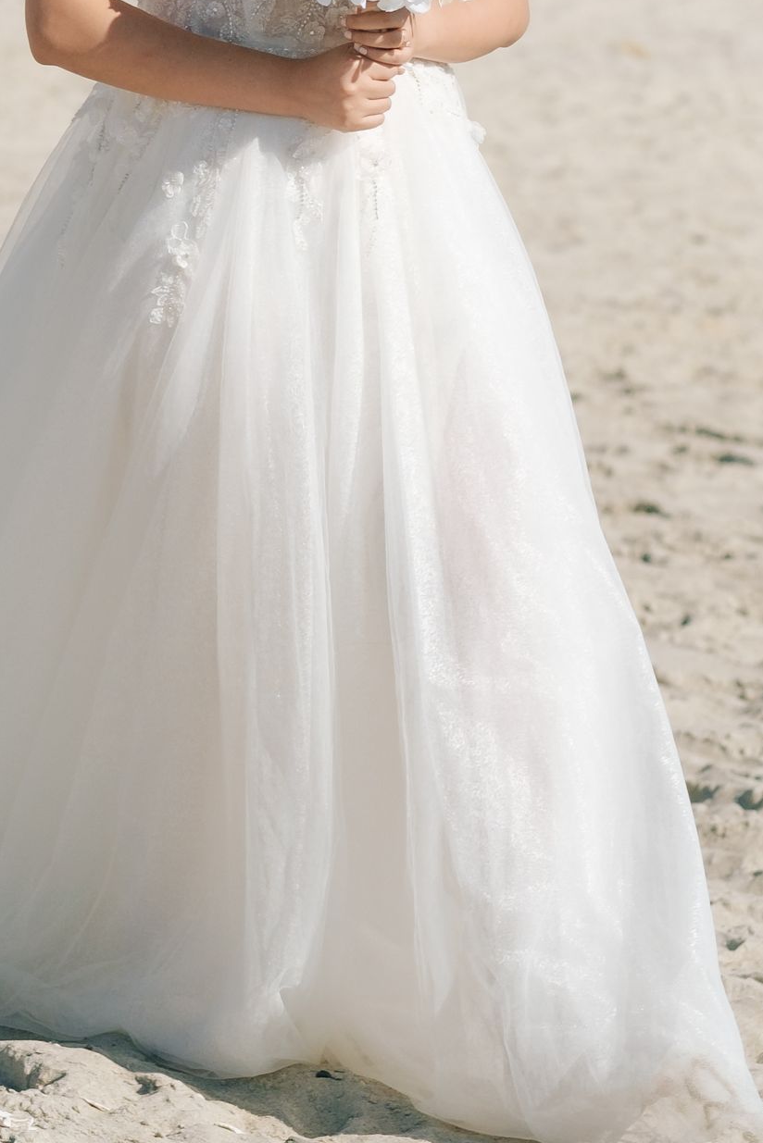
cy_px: 168
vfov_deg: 8.1
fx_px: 8102
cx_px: 164
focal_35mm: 255
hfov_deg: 5.4
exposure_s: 1/8000
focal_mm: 56
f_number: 2.5
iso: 160
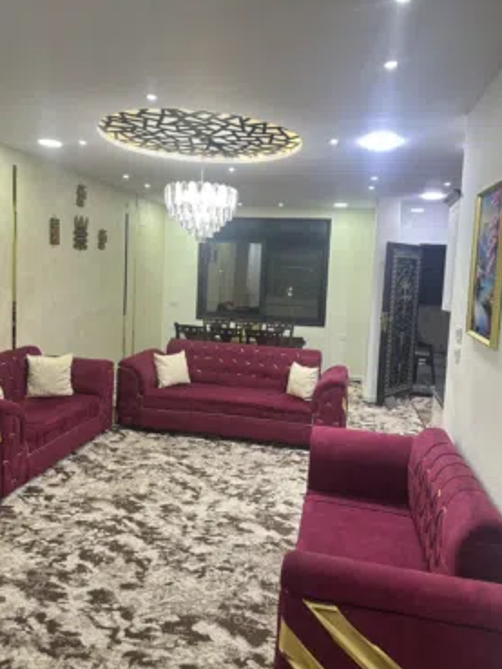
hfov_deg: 53.1
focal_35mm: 26
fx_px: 502
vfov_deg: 67.2
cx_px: 248
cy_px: 315
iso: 160
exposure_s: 1/50
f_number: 1.78
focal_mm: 6.86
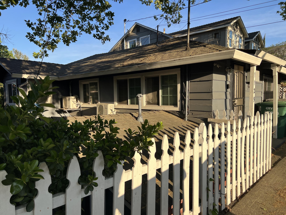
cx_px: 143
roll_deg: +0.6
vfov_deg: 53.1
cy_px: 108
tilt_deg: -4.5
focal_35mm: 26
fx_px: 215
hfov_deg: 67.3
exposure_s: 1/2045
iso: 50
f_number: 1.5
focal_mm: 5.7
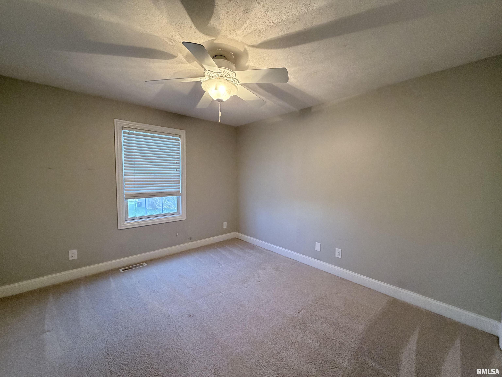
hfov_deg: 102.1
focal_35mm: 14
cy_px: 188
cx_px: 251
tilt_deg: -3.1
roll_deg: -0.5
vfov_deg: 85.7
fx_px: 203
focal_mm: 2.22
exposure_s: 1/60
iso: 400
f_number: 2.2
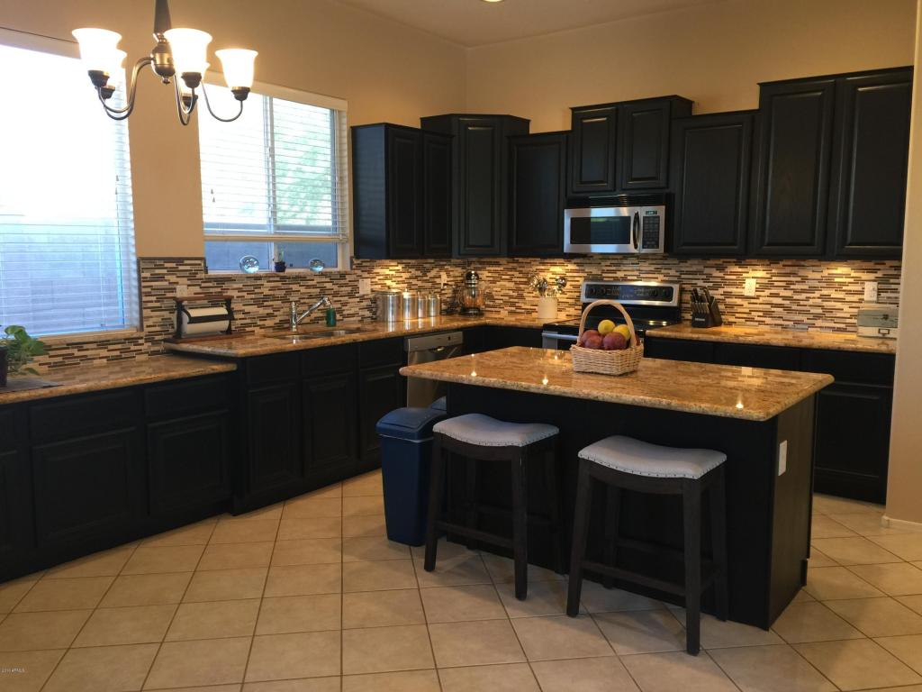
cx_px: 461
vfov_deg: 48.2
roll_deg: -0.7
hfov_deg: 61.7
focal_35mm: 29
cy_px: 346
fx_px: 772
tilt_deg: -6.8
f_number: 2.2
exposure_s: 1/15
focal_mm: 4.15
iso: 50
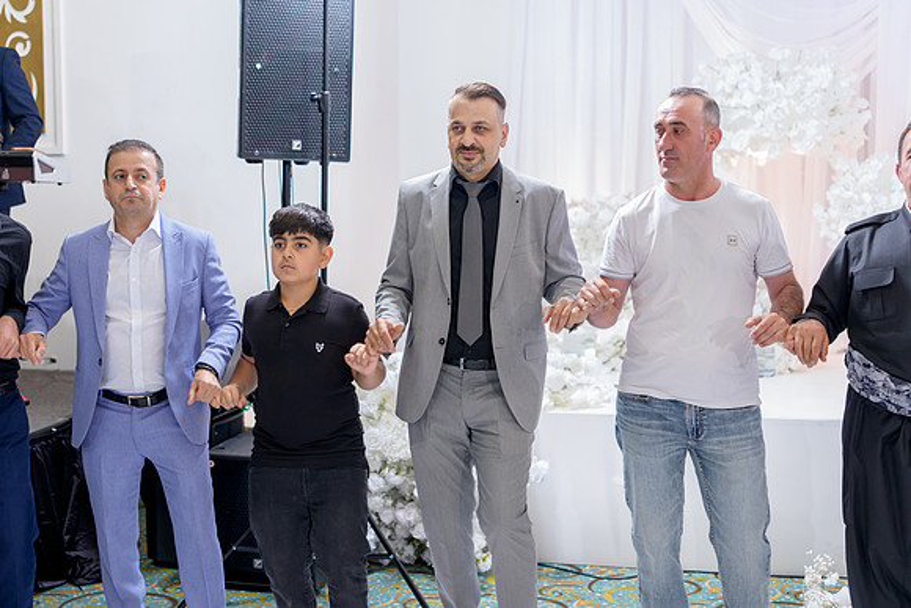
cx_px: 456
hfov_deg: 39.6
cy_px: 304
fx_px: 1266
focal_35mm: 50
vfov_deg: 27.0
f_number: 2
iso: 640
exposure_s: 1/200
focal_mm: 50
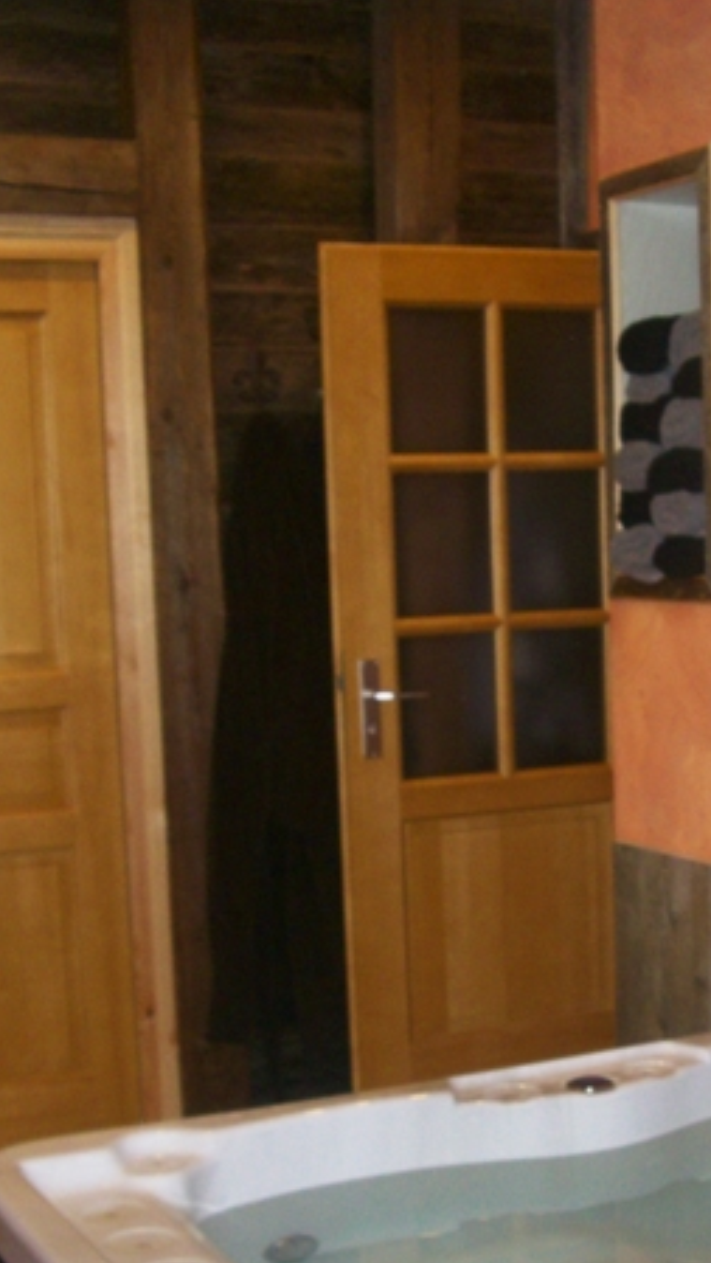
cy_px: 802
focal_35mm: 59
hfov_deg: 20.1
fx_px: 1975
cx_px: 599
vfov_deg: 35.2
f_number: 2.8
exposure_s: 1/60
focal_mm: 7.9
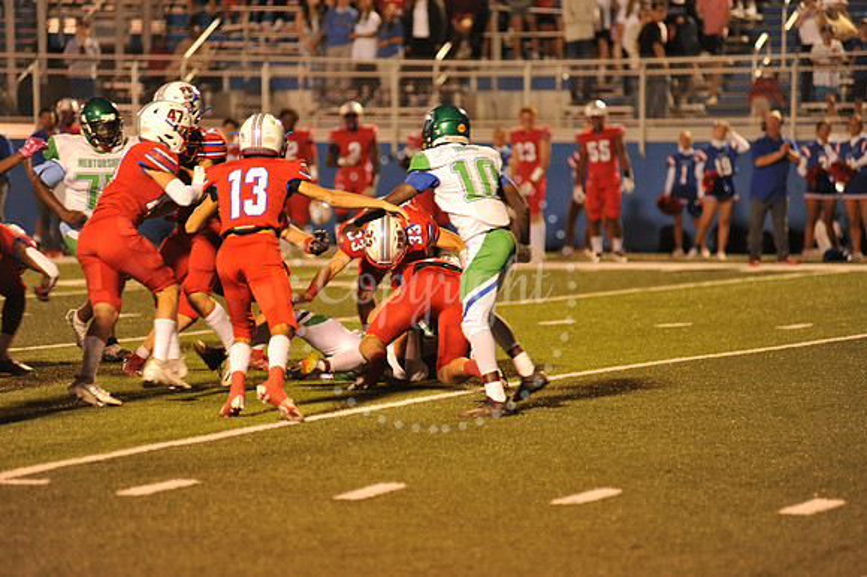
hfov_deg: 10.3
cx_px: 434
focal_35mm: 200
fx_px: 4814
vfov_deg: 6.9
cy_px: 288
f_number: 3.2
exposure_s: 1/200
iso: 2000
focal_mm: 200
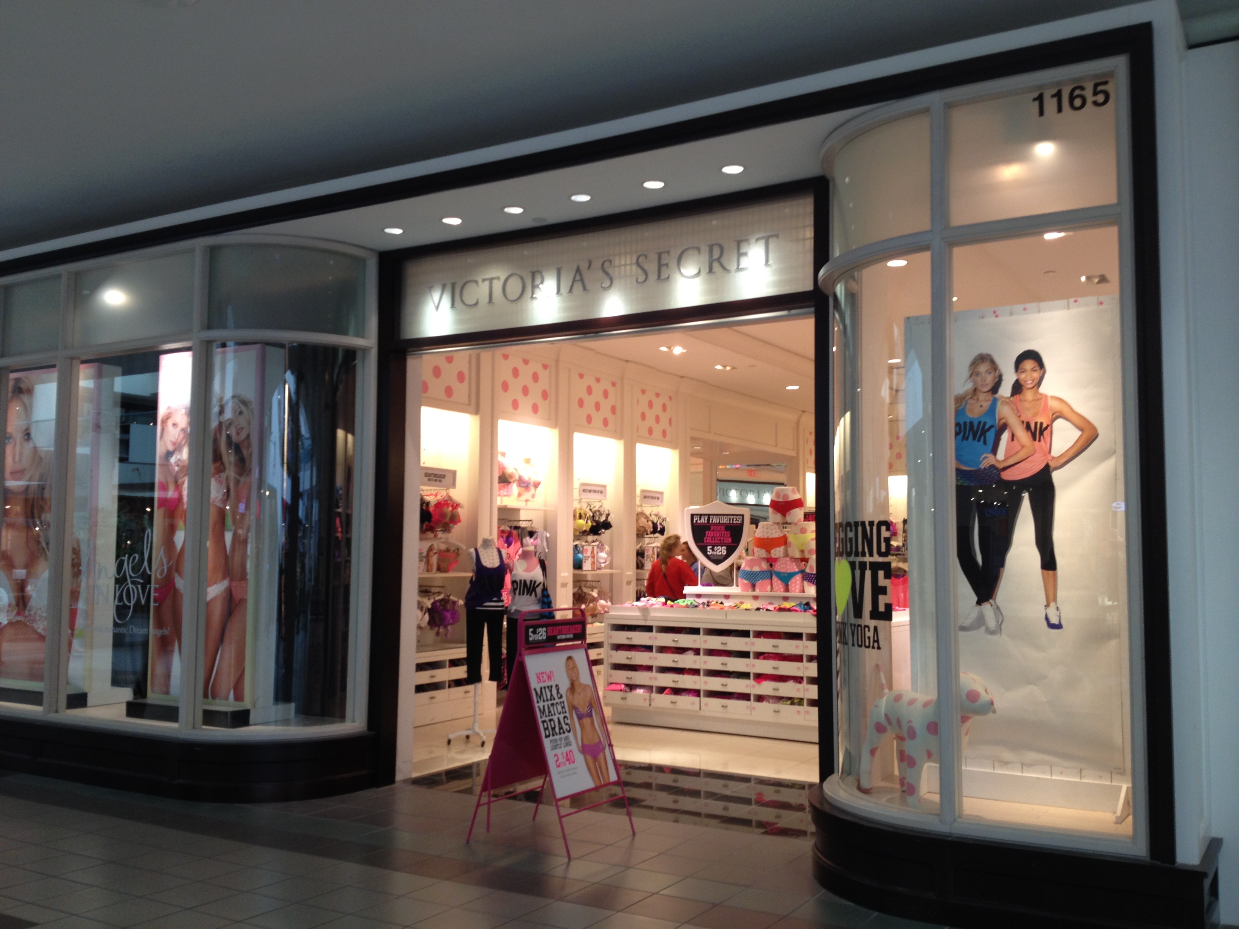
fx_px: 1253
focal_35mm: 35
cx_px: 620
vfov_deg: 40.7
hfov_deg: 52.6
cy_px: 464
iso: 80
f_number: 2.4
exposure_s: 1/20
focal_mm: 4.28
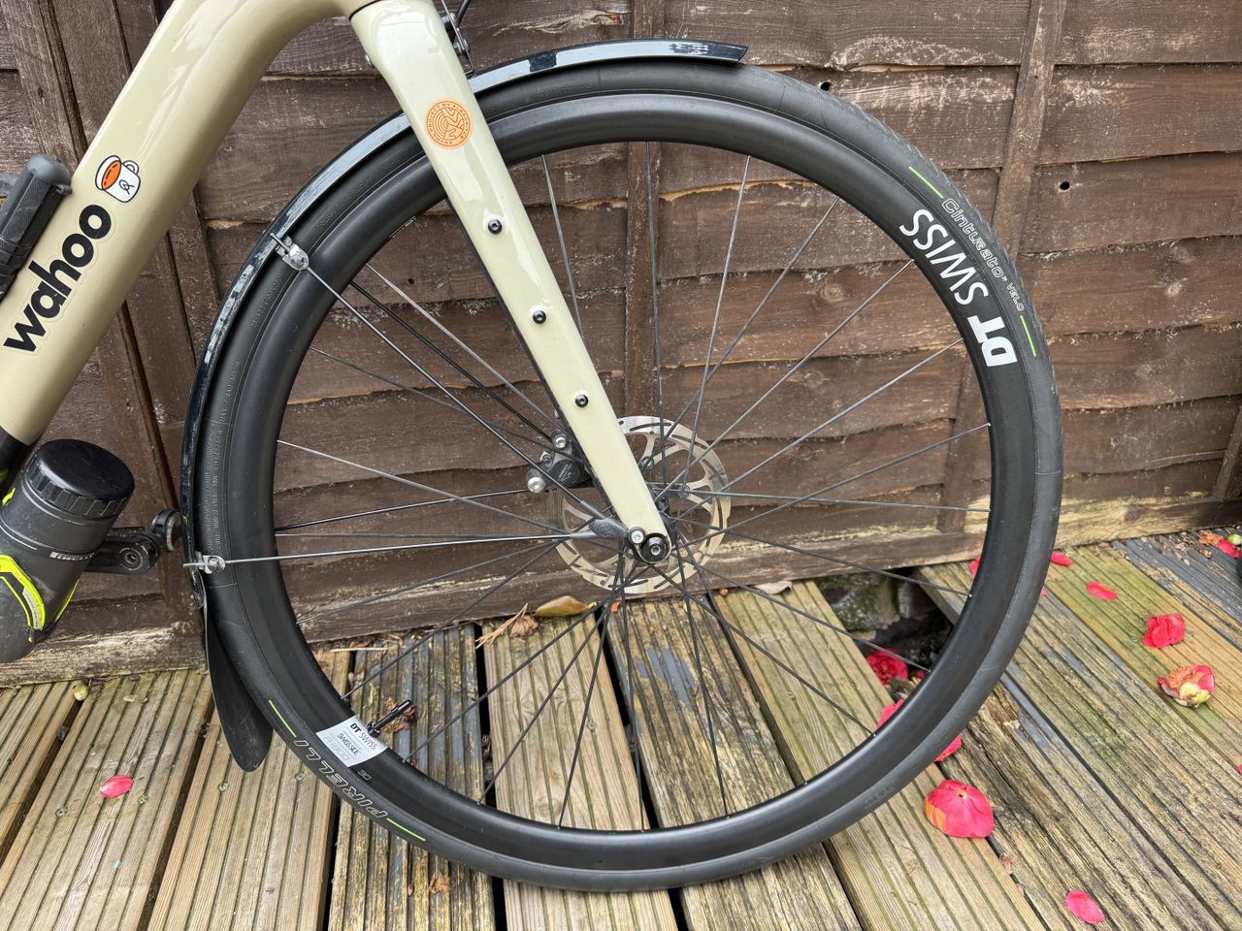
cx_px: 621
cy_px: 466
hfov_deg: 71.6
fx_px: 861
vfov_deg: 56.8
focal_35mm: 24
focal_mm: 6.76
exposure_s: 1/121
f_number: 1.78
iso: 64
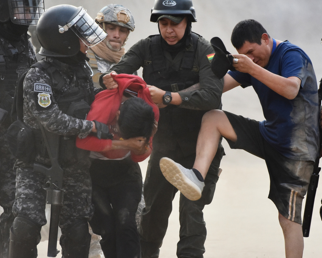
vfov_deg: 4.0
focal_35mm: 390
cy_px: 129
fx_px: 3717
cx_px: 156
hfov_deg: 5.0
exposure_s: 1/800
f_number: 5.3
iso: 1000
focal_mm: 230
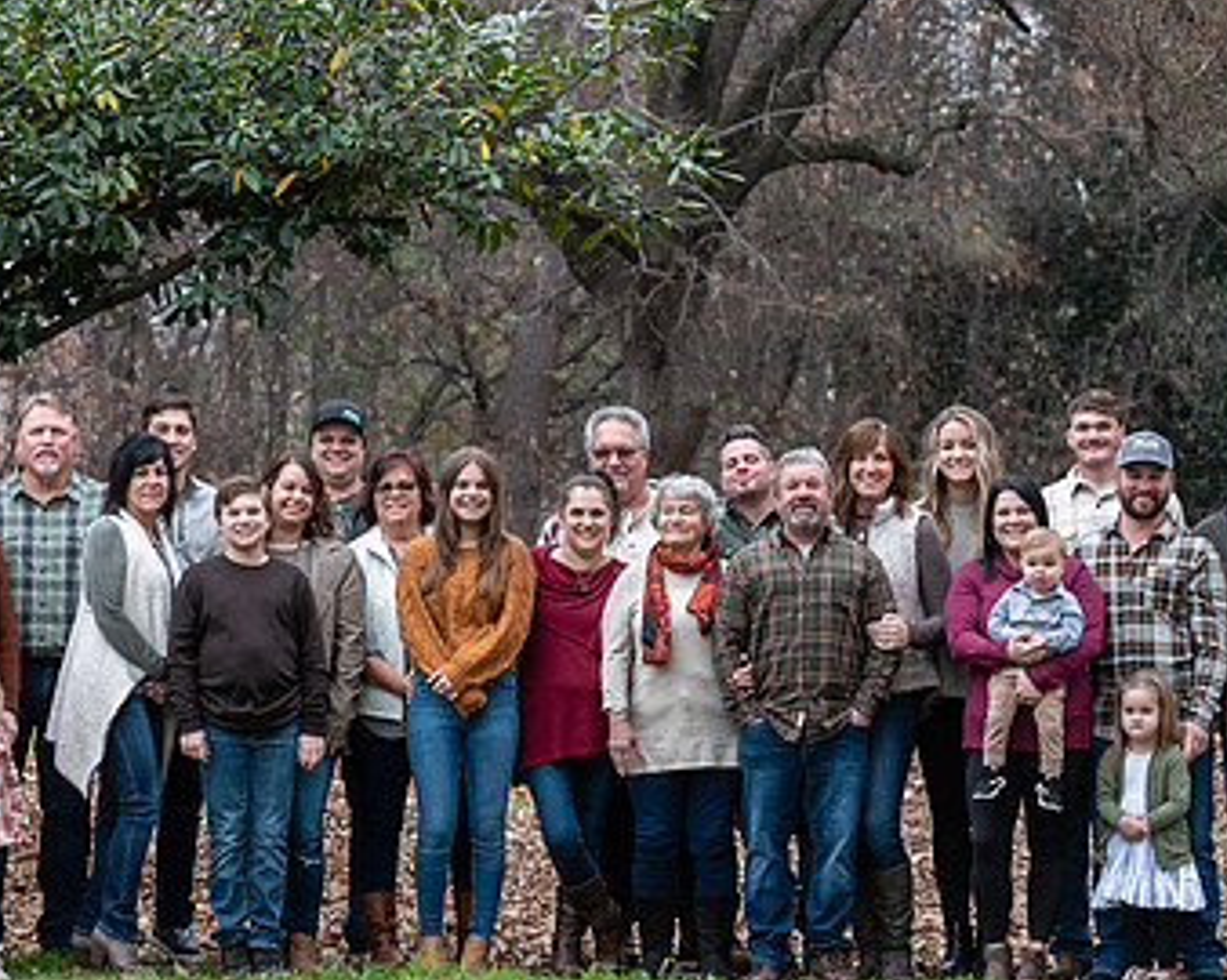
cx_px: 534
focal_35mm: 158
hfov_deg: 12.2
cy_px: 474
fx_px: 5734
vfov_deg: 9.8
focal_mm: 98
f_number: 4
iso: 200
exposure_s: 1/125
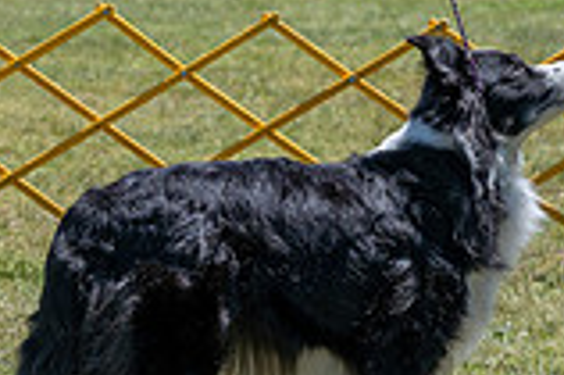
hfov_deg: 5.6
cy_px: -16
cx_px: 336
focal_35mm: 368
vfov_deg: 3.7
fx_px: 5759
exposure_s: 1/1600
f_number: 7.1
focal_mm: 100
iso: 640
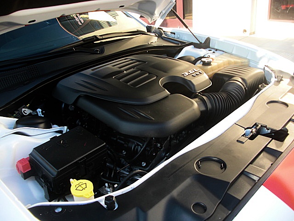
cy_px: 110
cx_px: 147
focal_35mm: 36
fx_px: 306
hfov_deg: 51.4
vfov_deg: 39.7
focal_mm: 6.3
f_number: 2.8
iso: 50
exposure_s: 1/125
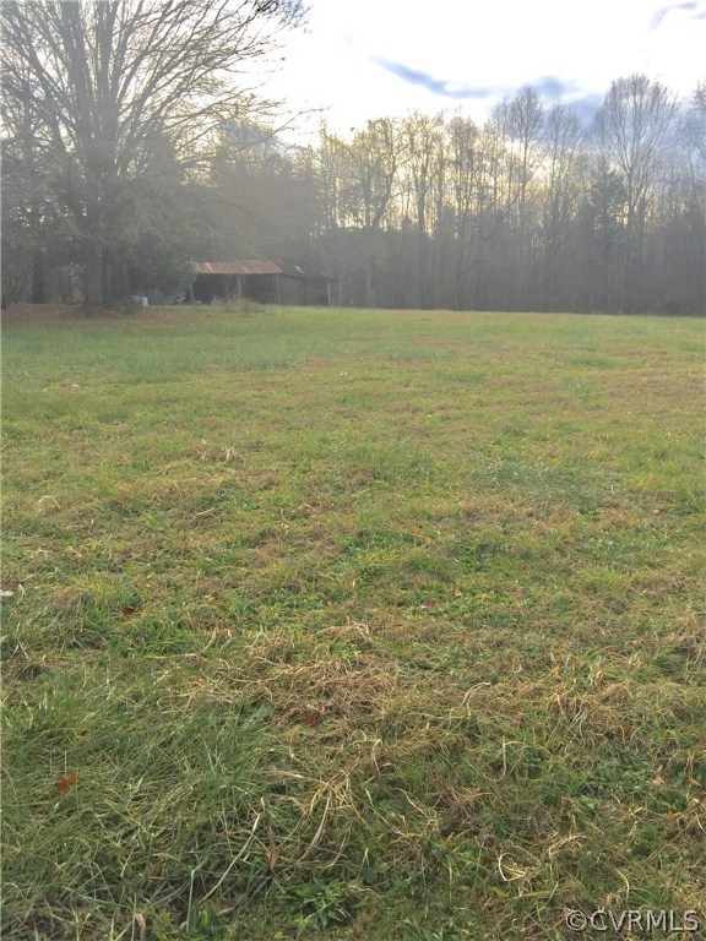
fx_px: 789
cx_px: 353
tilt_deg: -11.5
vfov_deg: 61.7
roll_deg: +0.5
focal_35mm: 29
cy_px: 470
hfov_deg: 48.2
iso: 32
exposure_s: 1/898
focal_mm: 4.15
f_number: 2.2
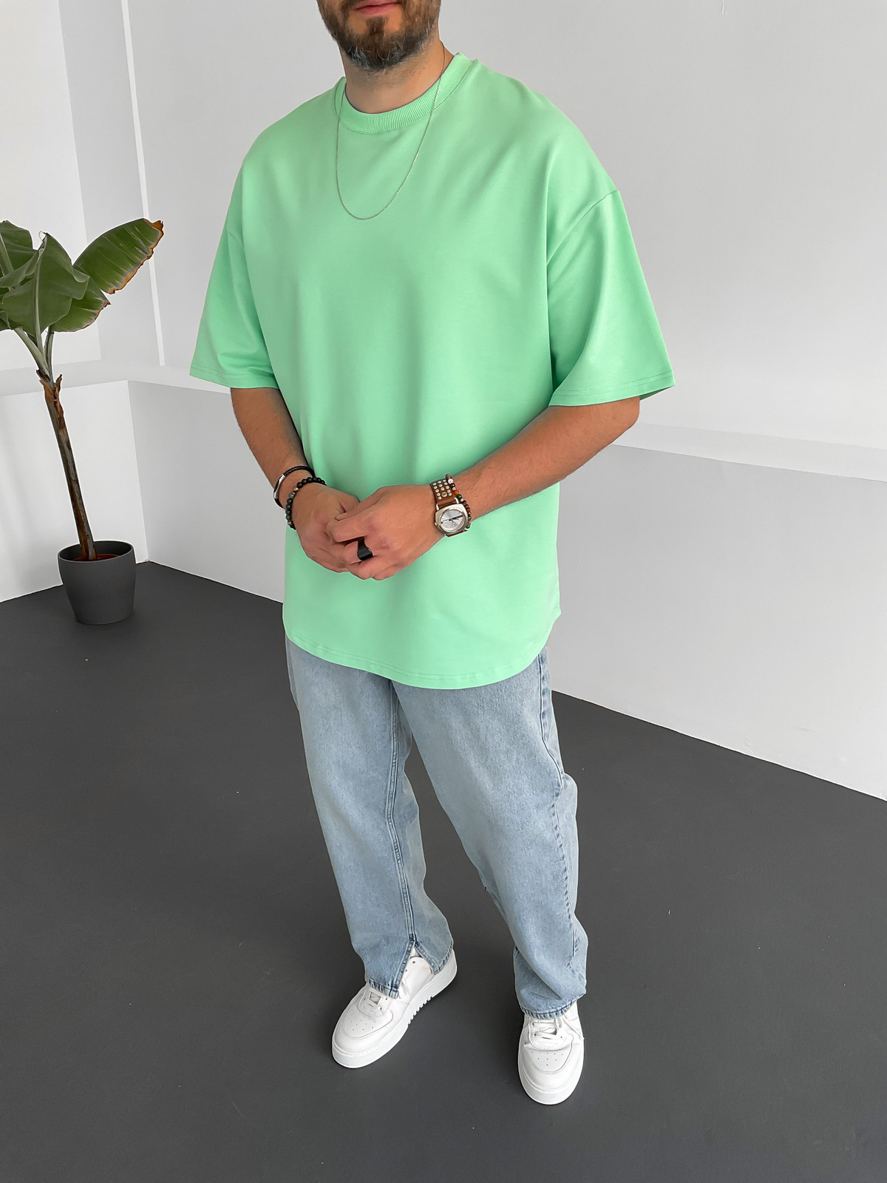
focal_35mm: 29
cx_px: 444
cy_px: 592
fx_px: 991
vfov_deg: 61.7
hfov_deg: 48.2
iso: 32
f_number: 1.8
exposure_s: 1/120
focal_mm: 3
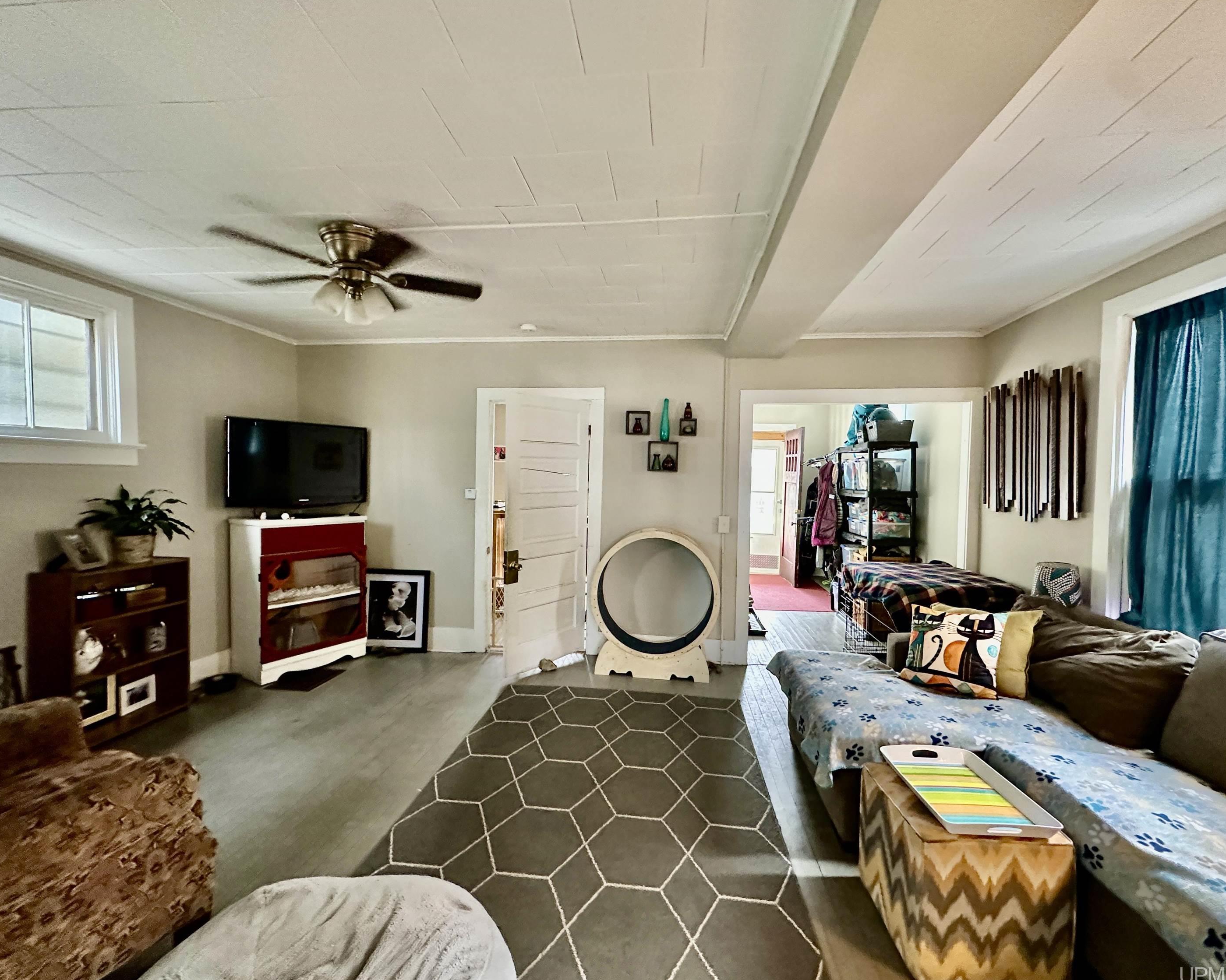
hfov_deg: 96.8
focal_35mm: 15
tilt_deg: -0.5
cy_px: 493
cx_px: 628
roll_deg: -2.5
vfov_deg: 84.0
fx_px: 544
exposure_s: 1/60
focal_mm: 2.22
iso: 640
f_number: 2.2
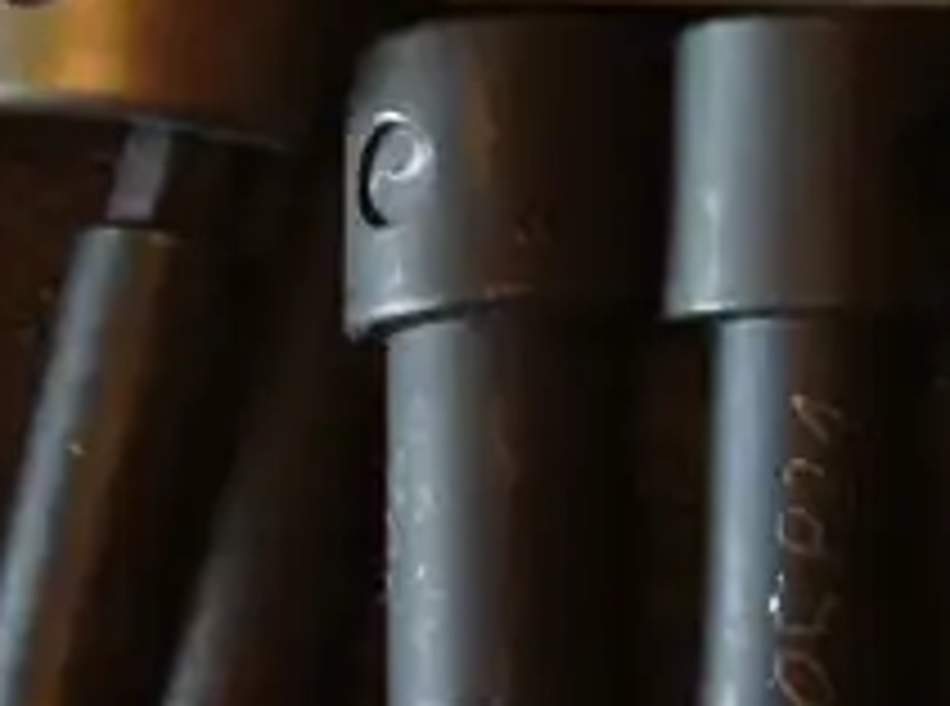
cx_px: 1292
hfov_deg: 11.6
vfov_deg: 8.6
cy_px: -526
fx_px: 4543
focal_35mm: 166
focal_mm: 4.28
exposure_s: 1/30
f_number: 2.4
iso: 64
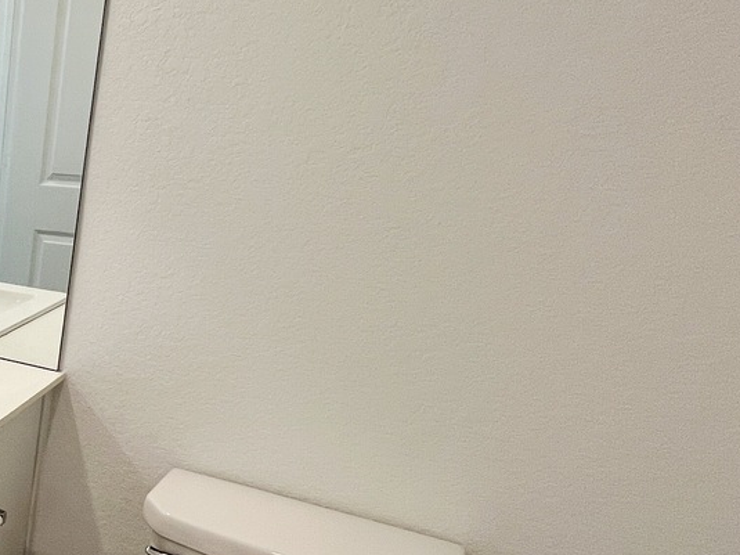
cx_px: -195
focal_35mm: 35
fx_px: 748
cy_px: 407
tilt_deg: -23.0
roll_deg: -0.1
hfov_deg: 36.7
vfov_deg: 39.7
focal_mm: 1.57
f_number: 1.8
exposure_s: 1/120
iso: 125
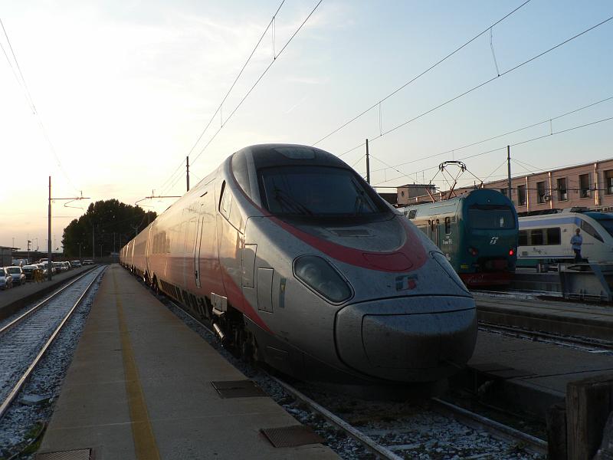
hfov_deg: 51.4
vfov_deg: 39.7
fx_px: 638
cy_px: 230
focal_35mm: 36
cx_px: 306
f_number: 4
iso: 80
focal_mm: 6
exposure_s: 1/200
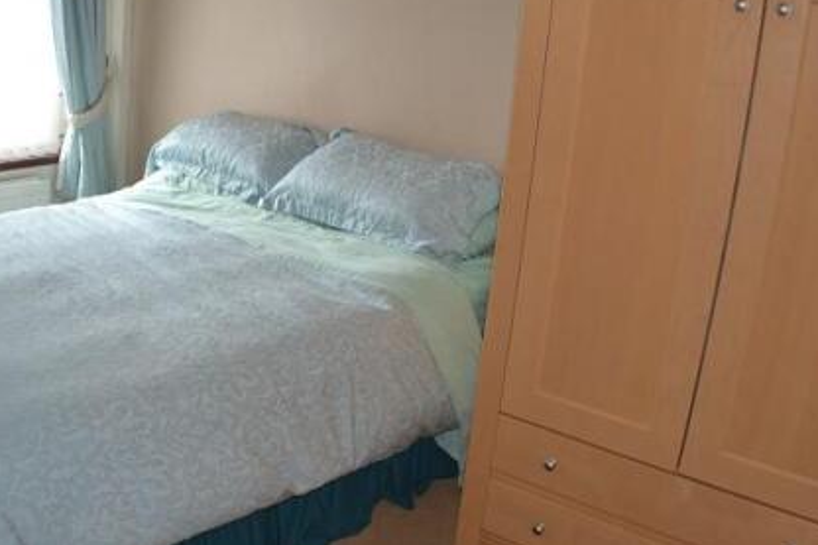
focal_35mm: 52
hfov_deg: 38.1
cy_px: 182
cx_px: 340
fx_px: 1181
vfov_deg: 25.8
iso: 450
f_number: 3.8
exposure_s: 1/60
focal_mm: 22
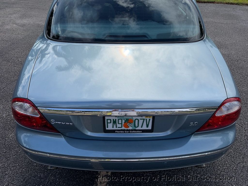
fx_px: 172
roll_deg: -0.7
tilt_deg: -40.6
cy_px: 93
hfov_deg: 71.6
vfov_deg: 56.8
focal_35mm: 24
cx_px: 124
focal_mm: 6.76
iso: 80
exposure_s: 1/3021
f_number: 1.78
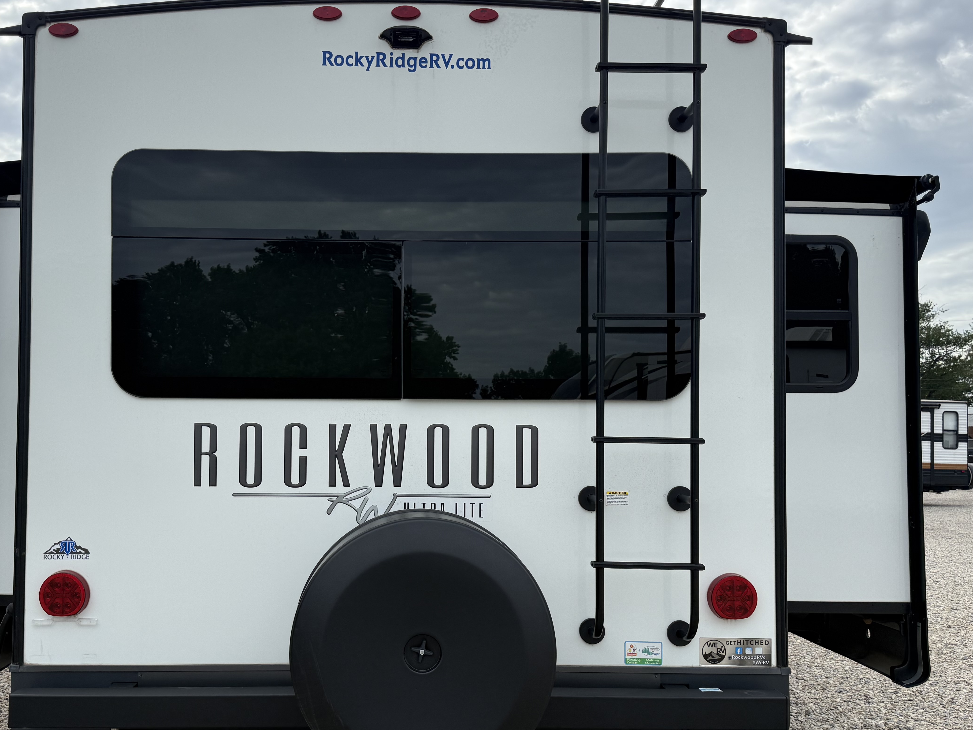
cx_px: 411
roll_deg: -0.1
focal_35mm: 33
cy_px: 425
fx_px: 928
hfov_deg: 55.1
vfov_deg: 42.8
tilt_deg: +2.2
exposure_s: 1/3279
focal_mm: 6.76
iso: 100
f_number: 1.78
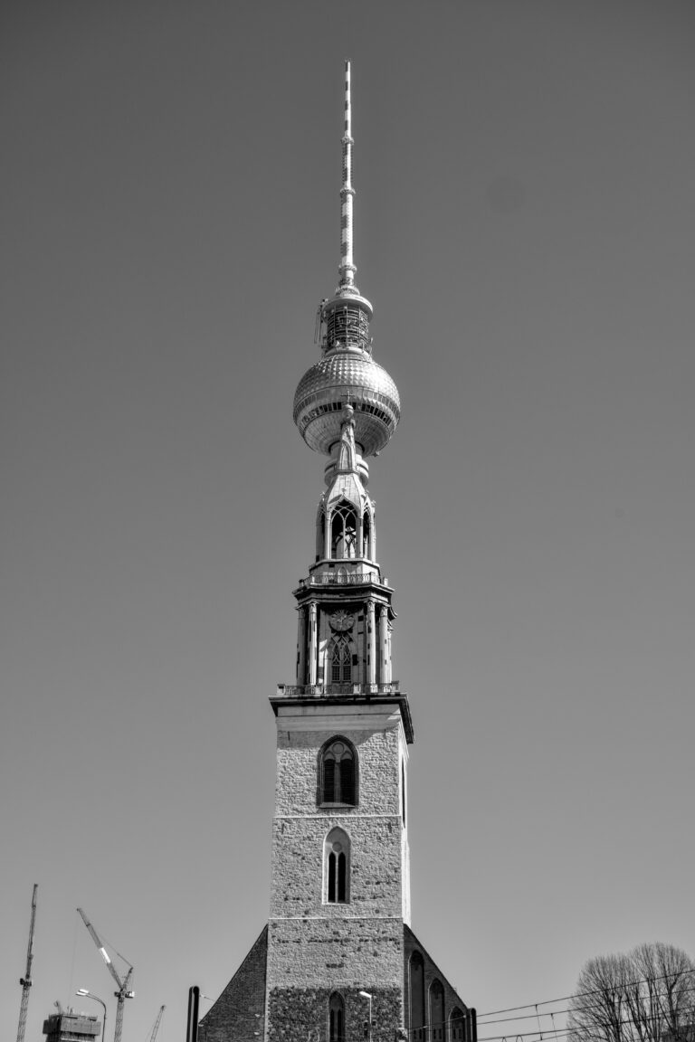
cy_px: 521
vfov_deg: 47.4
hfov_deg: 32.6
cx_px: 348
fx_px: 1187
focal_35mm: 41
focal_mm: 27
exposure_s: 1/1100
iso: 200
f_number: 5.6
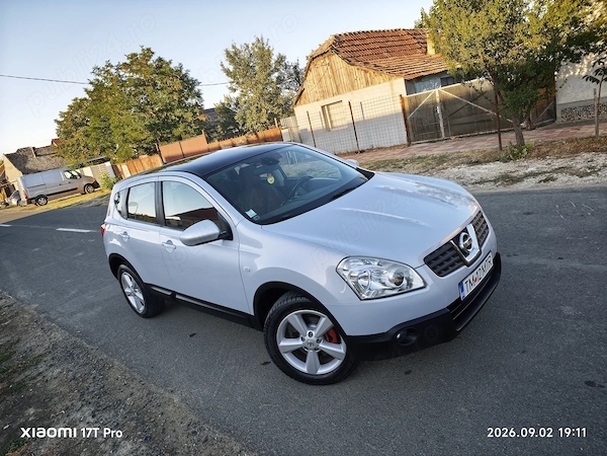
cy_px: 228
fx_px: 403
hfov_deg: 73.9
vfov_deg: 58.9
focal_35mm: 23
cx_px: 304
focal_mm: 6.62
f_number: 1.67
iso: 50
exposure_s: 1/940
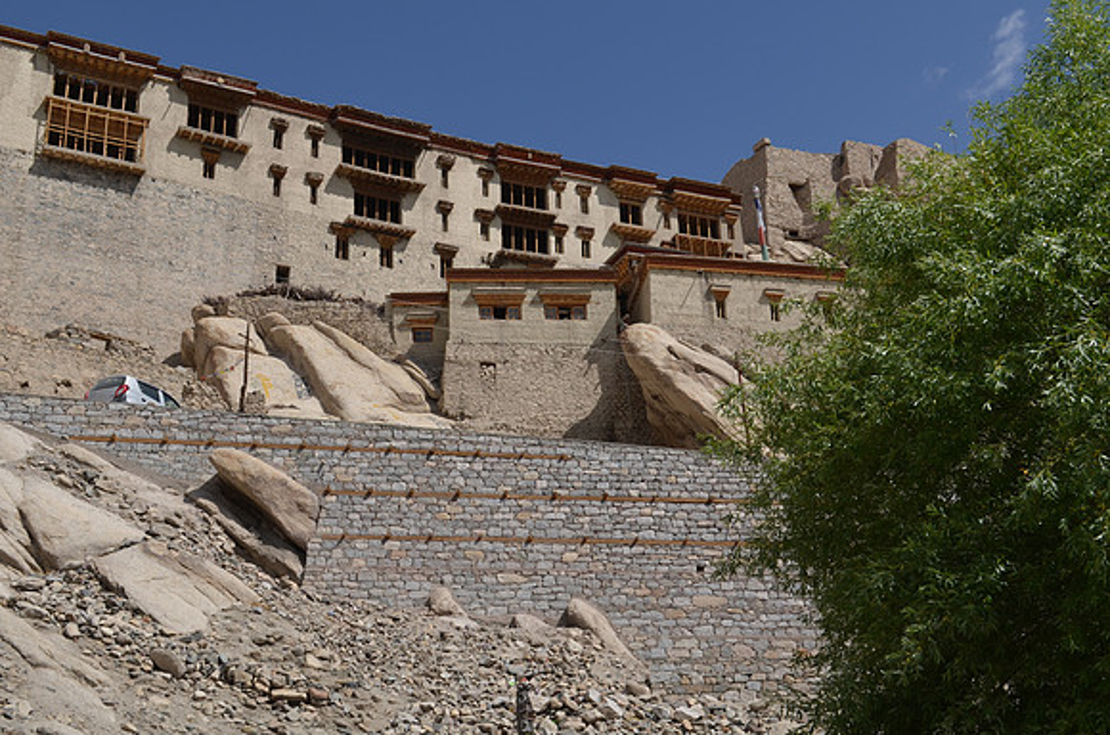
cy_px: 368
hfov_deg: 41.2
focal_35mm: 48
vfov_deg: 27.9
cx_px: 555
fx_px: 1477
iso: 100
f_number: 9
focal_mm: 32
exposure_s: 1/320
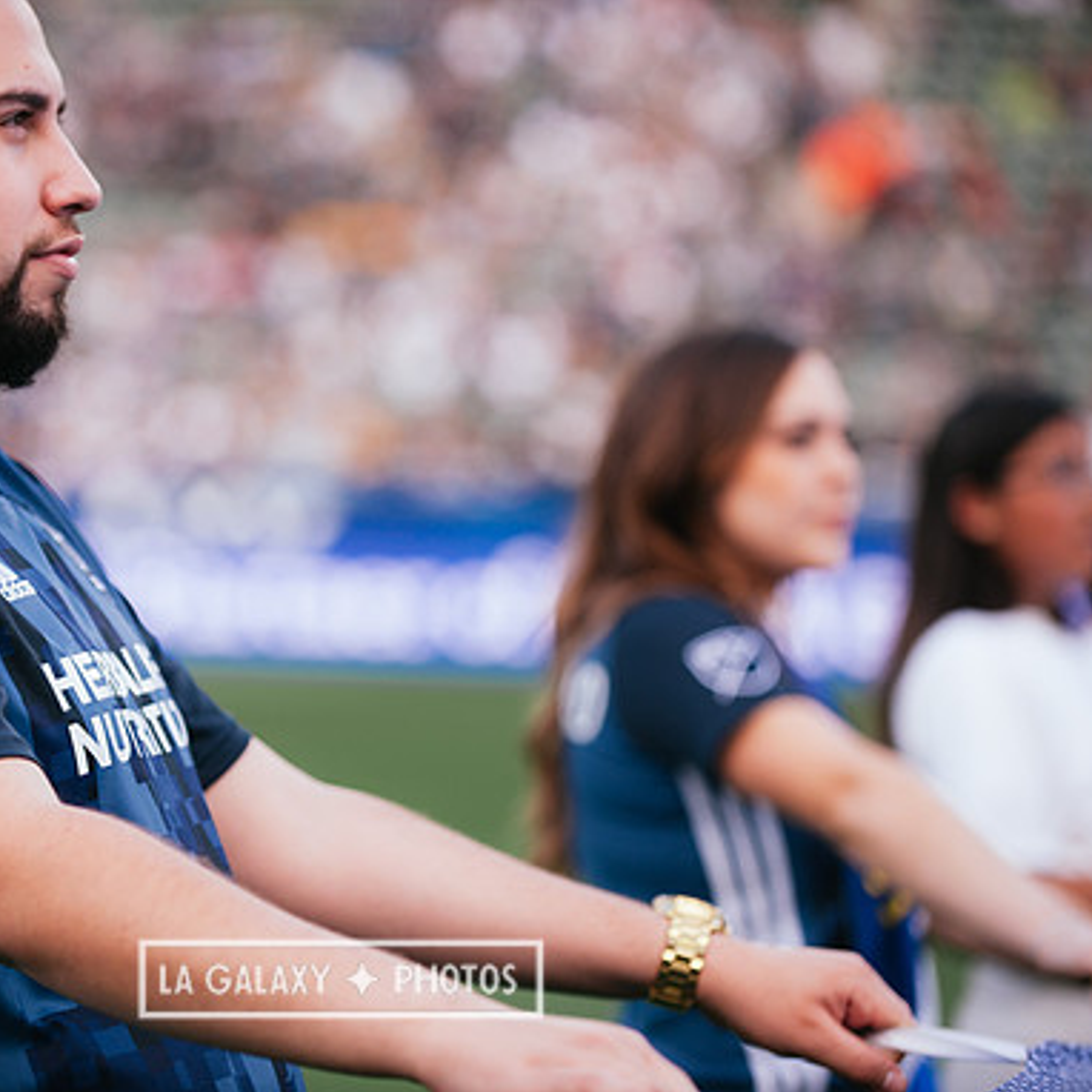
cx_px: 340
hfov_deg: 10.8
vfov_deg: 10.9
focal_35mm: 161
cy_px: 549
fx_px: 5746
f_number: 2.8
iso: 250
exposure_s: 1/500
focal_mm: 125
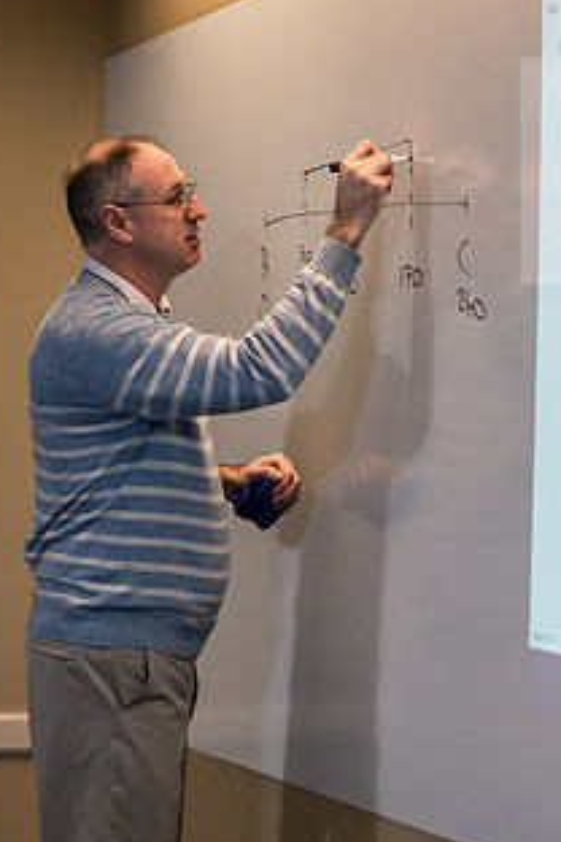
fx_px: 3039
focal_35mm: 130
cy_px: 385
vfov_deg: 15.8
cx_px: 440
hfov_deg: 10.5
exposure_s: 1/200
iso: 800
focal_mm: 70
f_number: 4
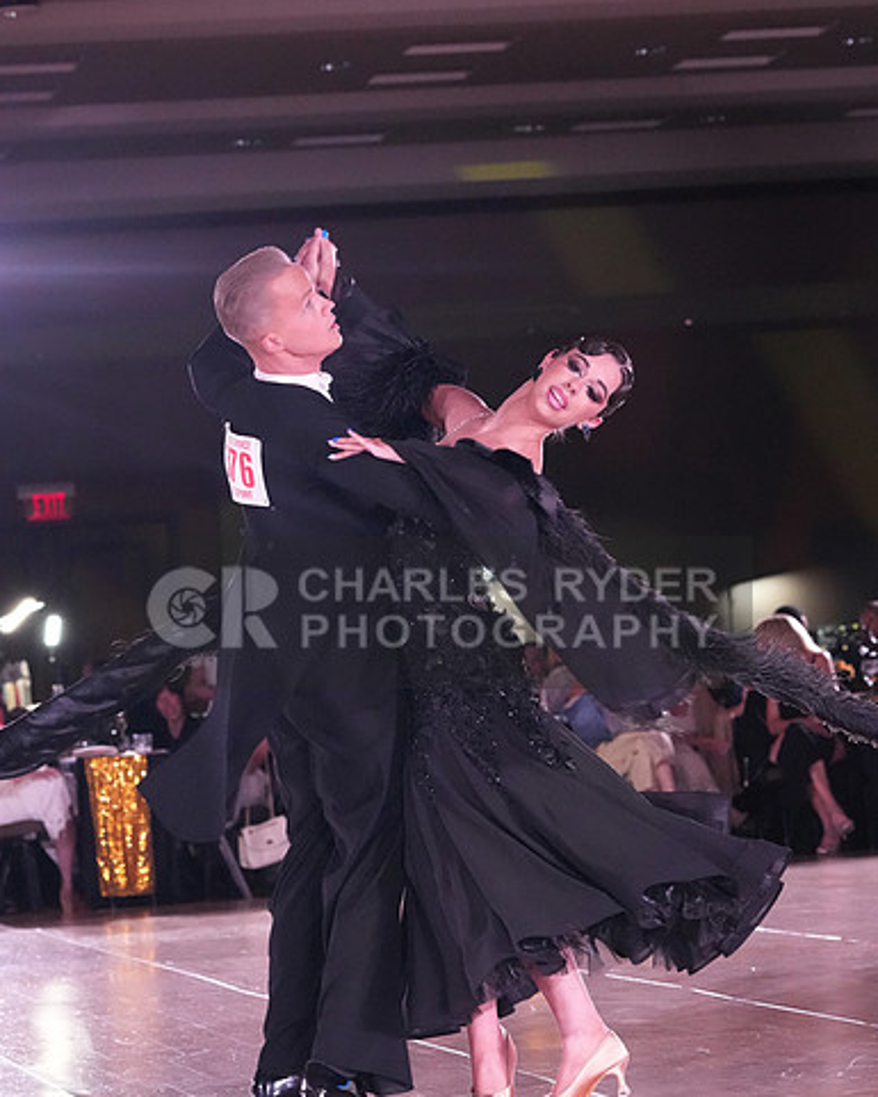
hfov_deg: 10.0
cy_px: 613
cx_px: 439
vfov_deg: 12.5
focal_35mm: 154
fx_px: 5001
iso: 8000
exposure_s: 1/400
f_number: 5
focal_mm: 91
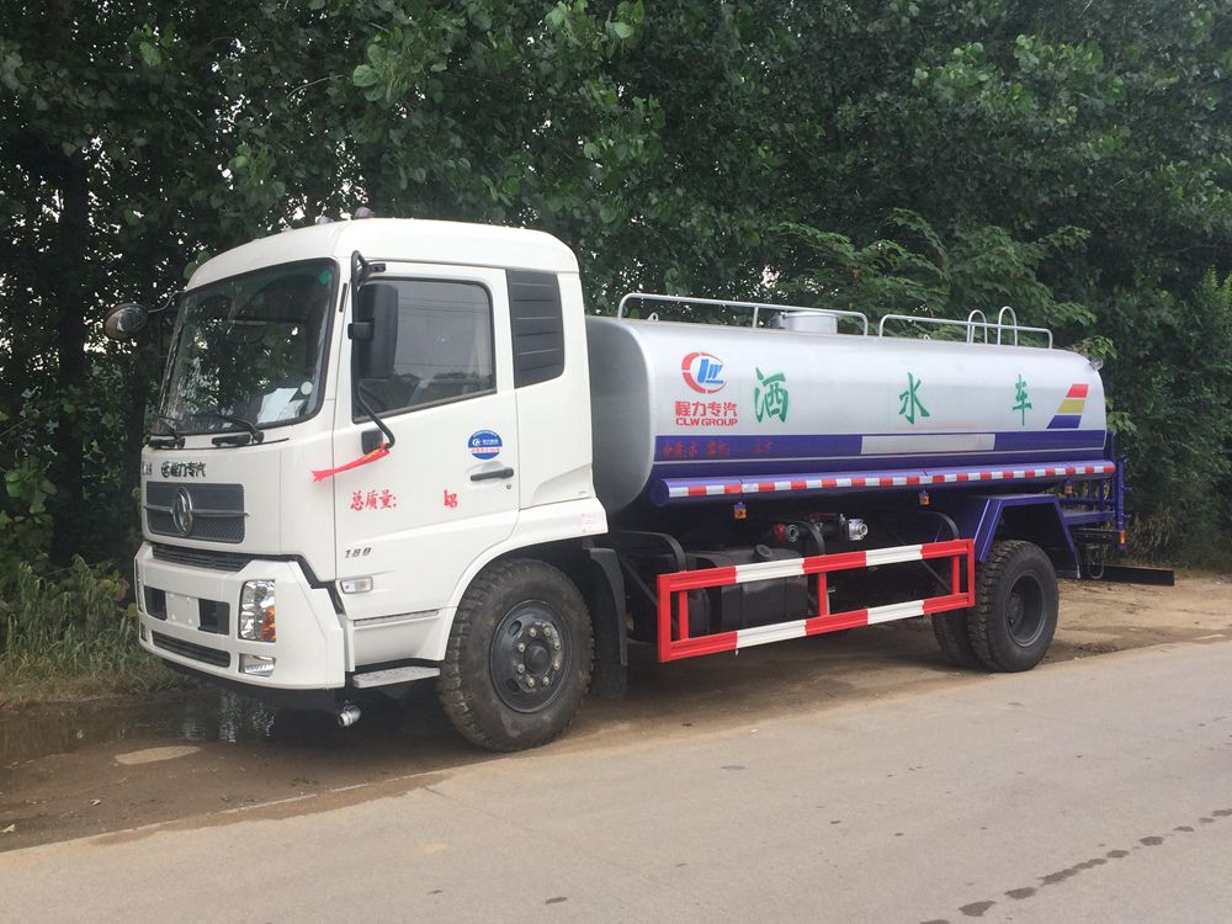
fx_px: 1032
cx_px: 616
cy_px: 462
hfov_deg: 61.7
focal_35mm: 29
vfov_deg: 48.2
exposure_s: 1/586
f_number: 2.2
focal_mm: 4.15
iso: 32
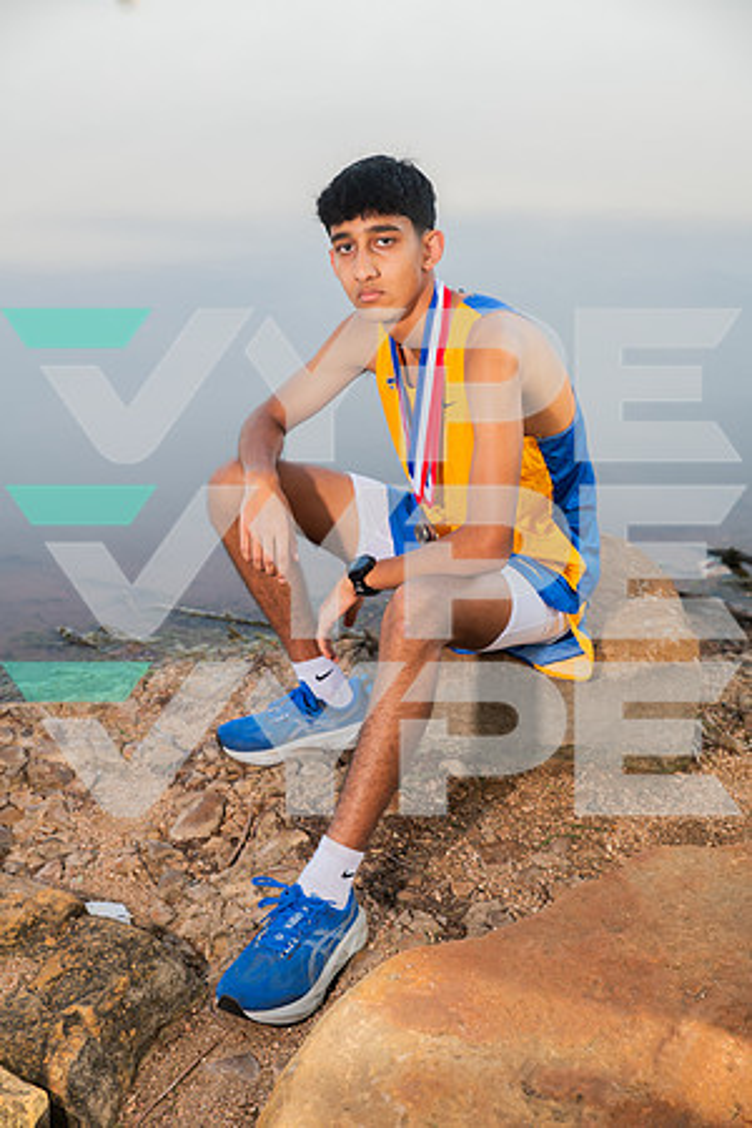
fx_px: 1629
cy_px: 564
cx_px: 376
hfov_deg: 26.0
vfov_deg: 38.2
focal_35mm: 52
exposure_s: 1/400
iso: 250
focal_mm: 52
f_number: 4.5
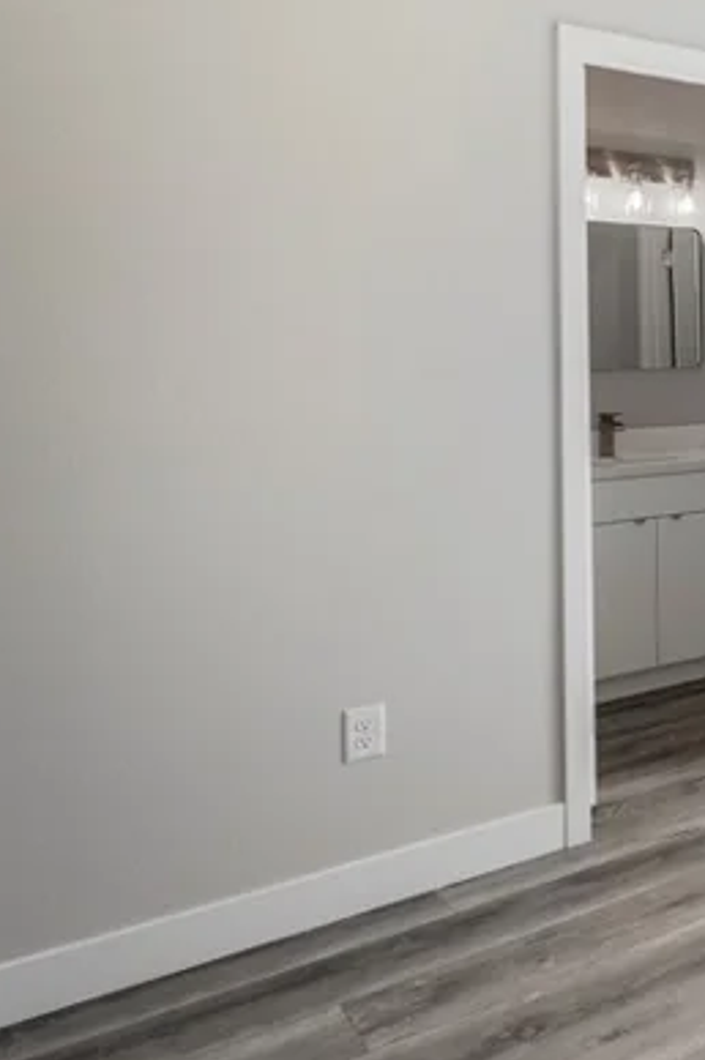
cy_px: 351
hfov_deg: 24.2
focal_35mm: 37
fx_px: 1089
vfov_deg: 51.0
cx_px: 1159
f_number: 5.6
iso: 400
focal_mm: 14
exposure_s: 1/2000
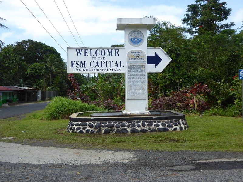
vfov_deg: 36.8
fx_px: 274
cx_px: 122
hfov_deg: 47.9
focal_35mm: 39
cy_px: 91
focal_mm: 6.7
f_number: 3.7
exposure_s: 1/500
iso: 80
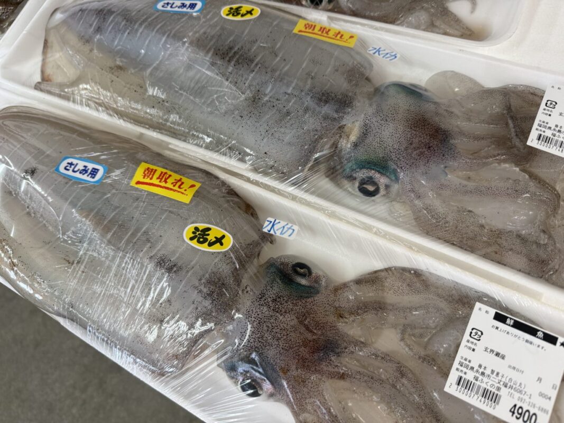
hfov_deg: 71.6
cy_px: 212
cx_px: 282
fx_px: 391
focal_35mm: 24
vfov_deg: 56.8
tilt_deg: -63.5
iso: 160
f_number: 1.78
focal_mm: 6.76
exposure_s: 1/120
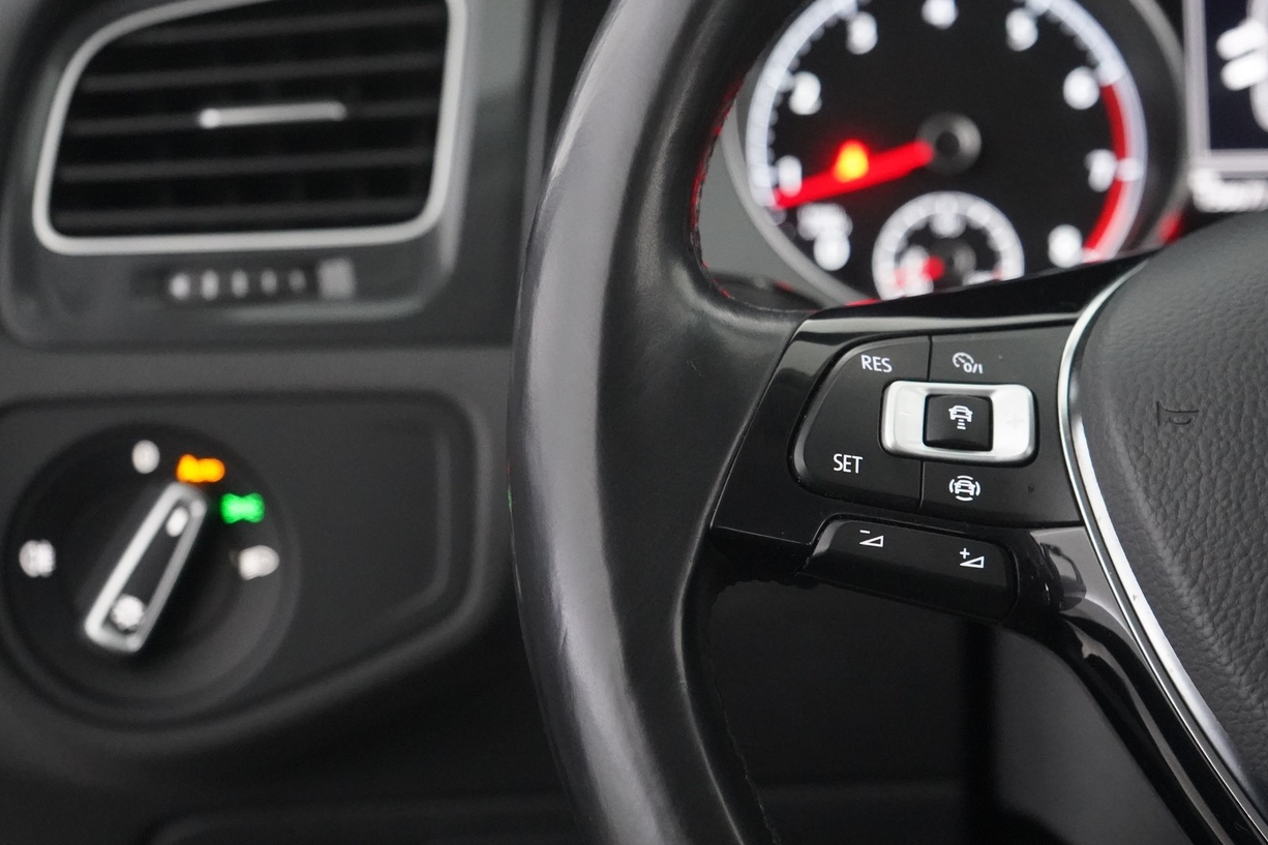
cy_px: 434
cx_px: 727
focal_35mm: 74
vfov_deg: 18.4
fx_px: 2606
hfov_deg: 27.3
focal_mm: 56
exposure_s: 1/60
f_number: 5
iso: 12800
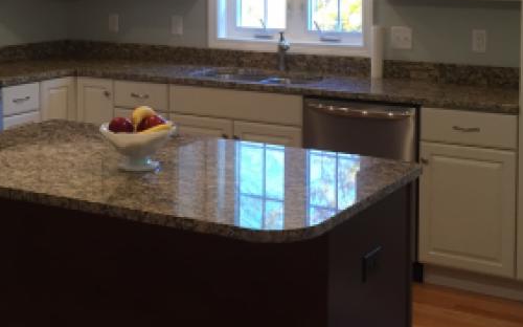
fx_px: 898
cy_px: 17
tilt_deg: -4.0
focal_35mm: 63
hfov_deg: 32.5
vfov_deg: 20.1
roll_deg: +0.4
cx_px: 251
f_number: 2.2
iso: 40
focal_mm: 4.15
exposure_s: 1/30
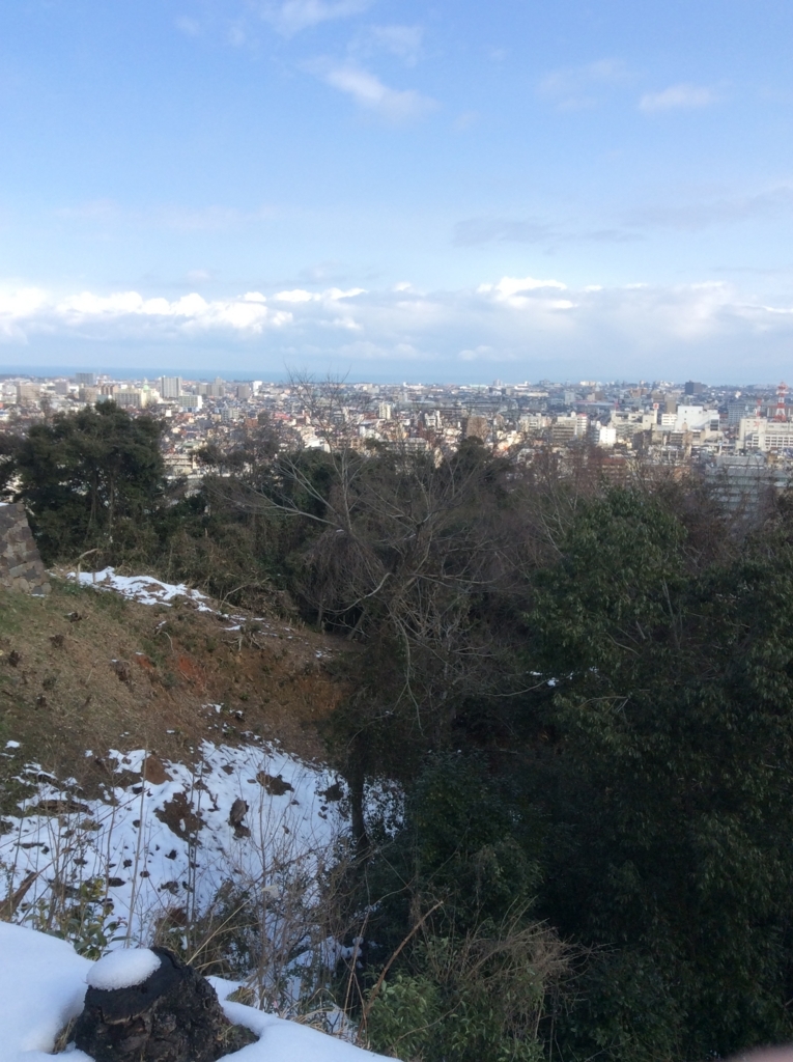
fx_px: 980
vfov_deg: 56.9
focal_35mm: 32
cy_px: 531
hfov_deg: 44.1
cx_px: 396
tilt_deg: -8.7
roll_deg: -0.9
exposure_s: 1/841
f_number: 2.4
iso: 32
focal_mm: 3.3
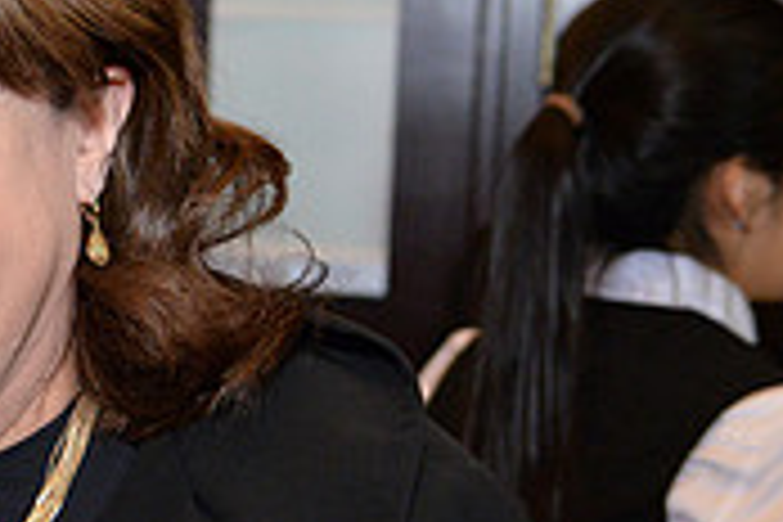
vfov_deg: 11.7
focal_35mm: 117
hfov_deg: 15.8
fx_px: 2545
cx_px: -464
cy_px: 200
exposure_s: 1/100
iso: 2500
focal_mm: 35
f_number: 3.5
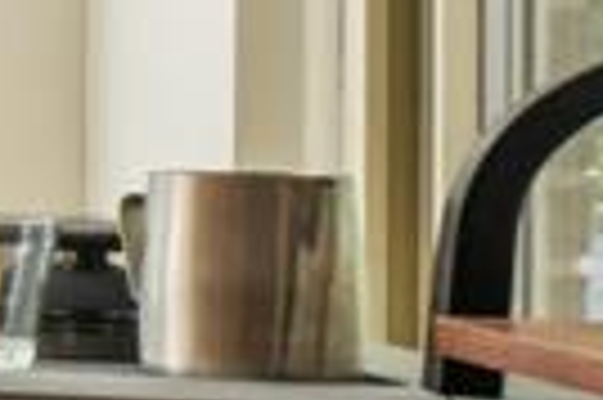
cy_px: 148
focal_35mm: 115
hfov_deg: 8.9
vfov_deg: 11.9
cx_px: -1652
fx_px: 1924
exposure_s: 1/30
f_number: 8
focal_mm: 10
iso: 100
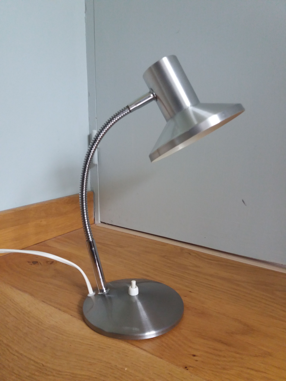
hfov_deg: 49.7
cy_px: 190
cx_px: 143
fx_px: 308
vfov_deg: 63.4
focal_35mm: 28
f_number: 1.9
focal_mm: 3.7
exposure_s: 1/17
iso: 200
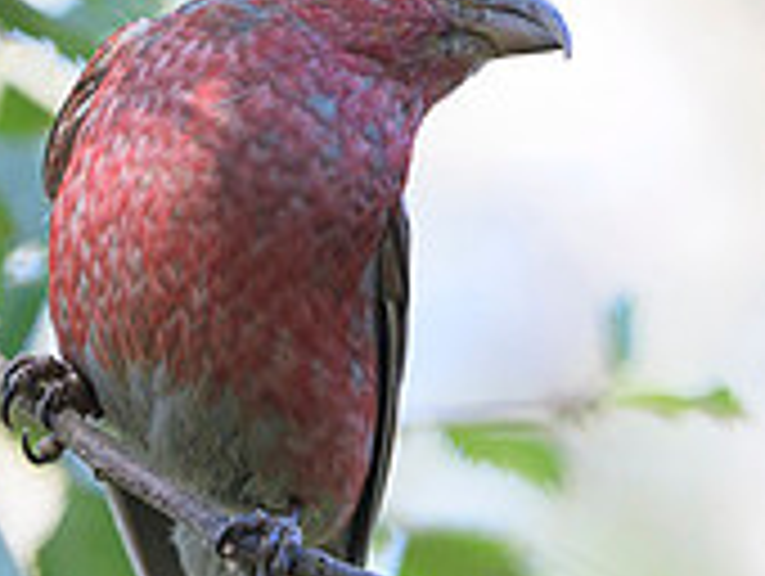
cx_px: 446
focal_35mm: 1638
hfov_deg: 1.2
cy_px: 256
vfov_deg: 0.9
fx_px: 36250
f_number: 4
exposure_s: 1/800
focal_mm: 500
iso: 1250
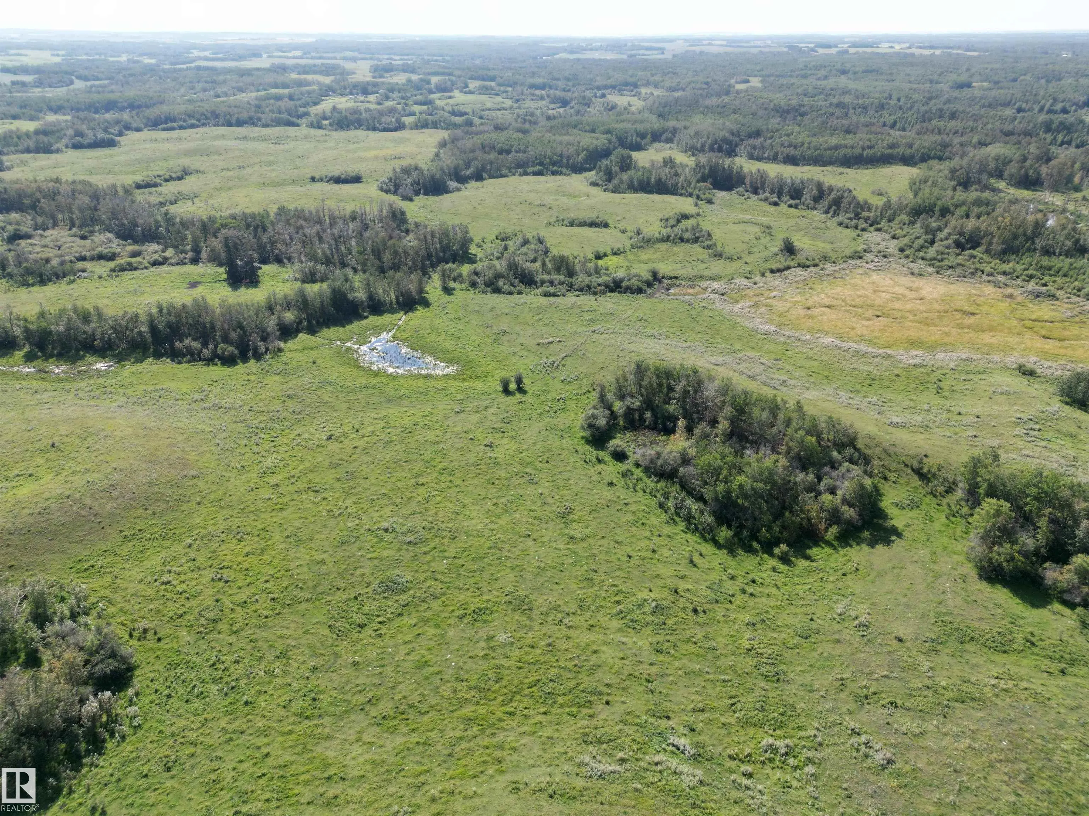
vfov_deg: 56.8
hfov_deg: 71.6
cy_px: 408
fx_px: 755
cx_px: 544
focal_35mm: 24
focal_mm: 6.72
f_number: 1.7
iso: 200
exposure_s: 1/3000
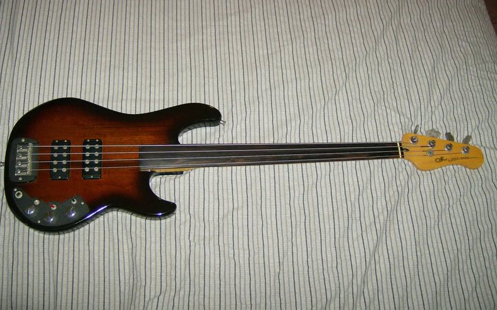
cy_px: 130
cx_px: 245
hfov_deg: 50.4
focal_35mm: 39
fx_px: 528
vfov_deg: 32.7
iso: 200
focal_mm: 6
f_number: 2.8
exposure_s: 1/60
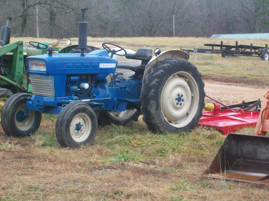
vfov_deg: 13.7
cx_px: 134
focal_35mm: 108
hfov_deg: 18.2
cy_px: 100
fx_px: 839
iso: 200
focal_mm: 18
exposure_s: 1/128
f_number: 4.8
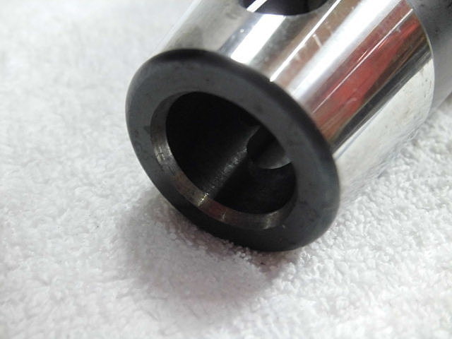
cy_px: 170
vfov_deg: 30.9
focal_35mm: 47
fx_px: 614
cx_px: 226
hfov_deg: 40.4
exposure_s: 1/25
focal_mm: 8.3
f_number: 3.4
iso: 400
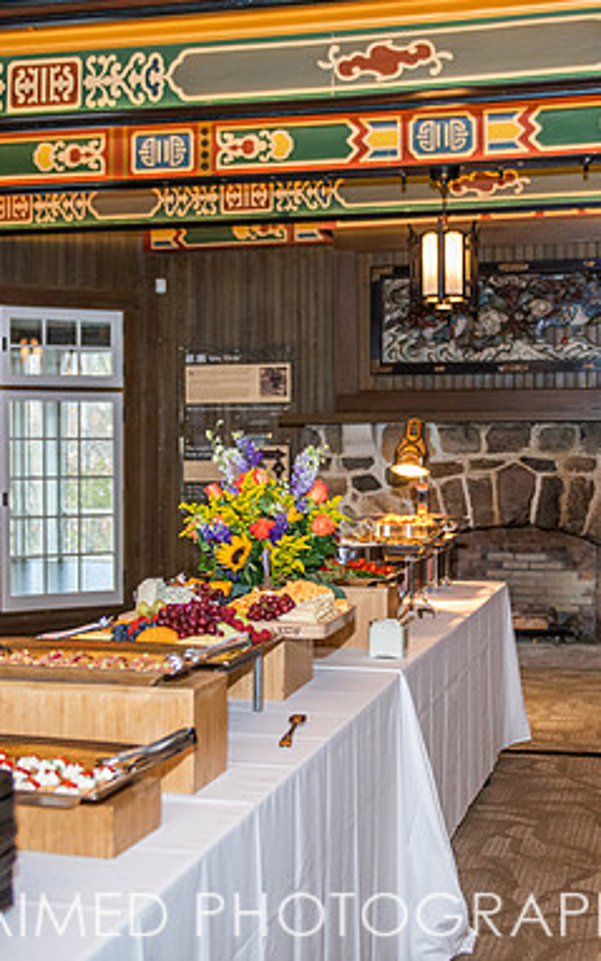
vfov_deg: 39.6
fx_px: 1336
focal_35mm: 51
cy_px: 477
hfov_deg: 25.3
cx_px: 337
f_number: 2.8
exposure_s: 1/250
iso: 1000
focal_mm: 32
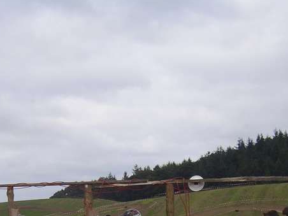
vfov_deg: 9.5
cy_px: 236
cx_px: 23
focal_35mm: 155
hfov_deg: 12.6
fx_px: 1290
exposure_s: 1/400
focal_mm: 10.8
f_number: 3.5
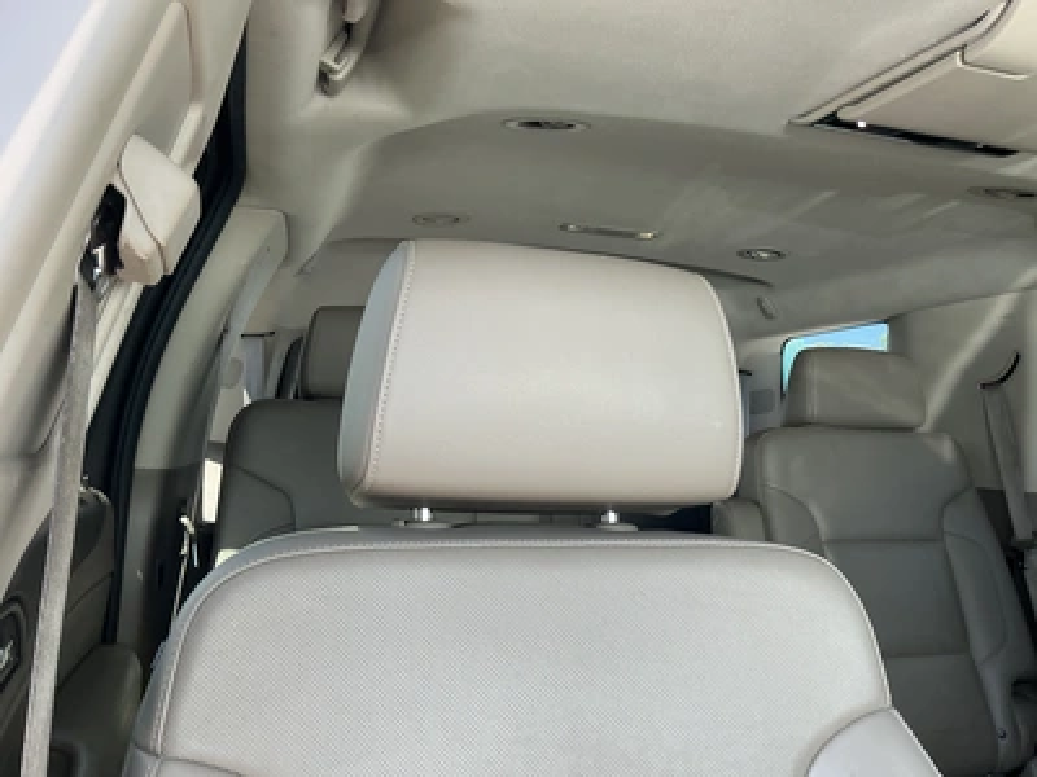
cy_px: 388
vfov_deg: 49.7
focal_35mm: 28
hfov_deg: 63.4
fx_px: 839
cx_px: 518
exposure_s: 1/122
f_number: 1.8
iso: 40
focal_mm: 3
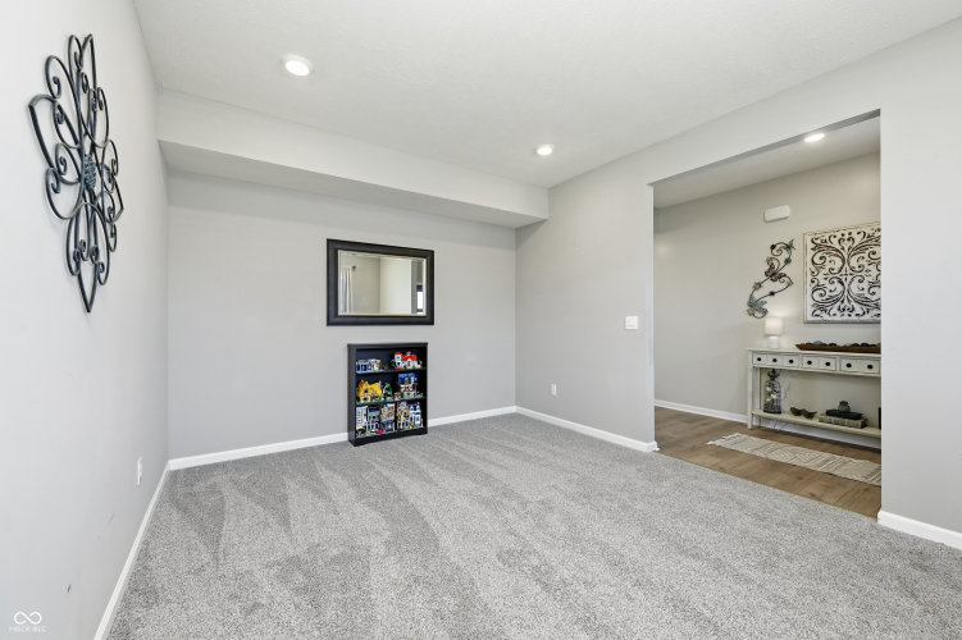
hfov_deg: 104.3
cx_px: 481
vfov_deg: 81.2
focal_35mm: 14
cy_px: 320
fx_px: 374
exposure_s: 1/125
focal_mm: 14
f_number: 6.3
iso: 500
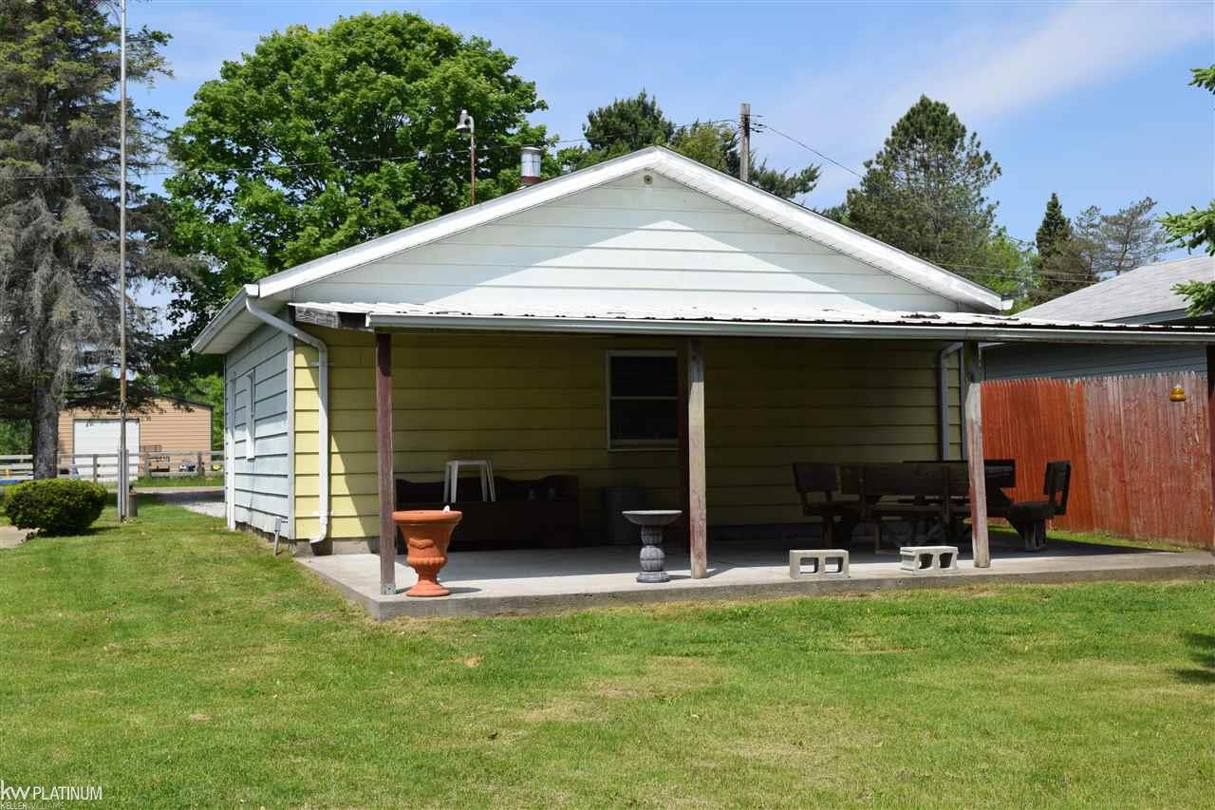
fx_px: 1569
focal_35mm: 46
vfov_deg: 28.9
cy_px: 405
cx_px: 608
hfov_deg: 42.3
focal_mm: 31
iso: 200
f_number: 10
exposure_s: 1/400
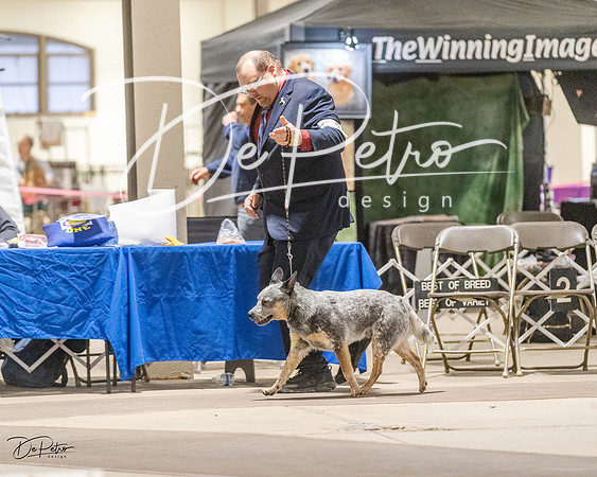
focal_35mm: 154
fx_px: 2725
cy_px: 238
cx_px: 259
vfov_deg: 10.0
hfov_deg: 12.5
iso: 6400
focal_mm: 137
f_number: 3.2
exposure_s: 1/400
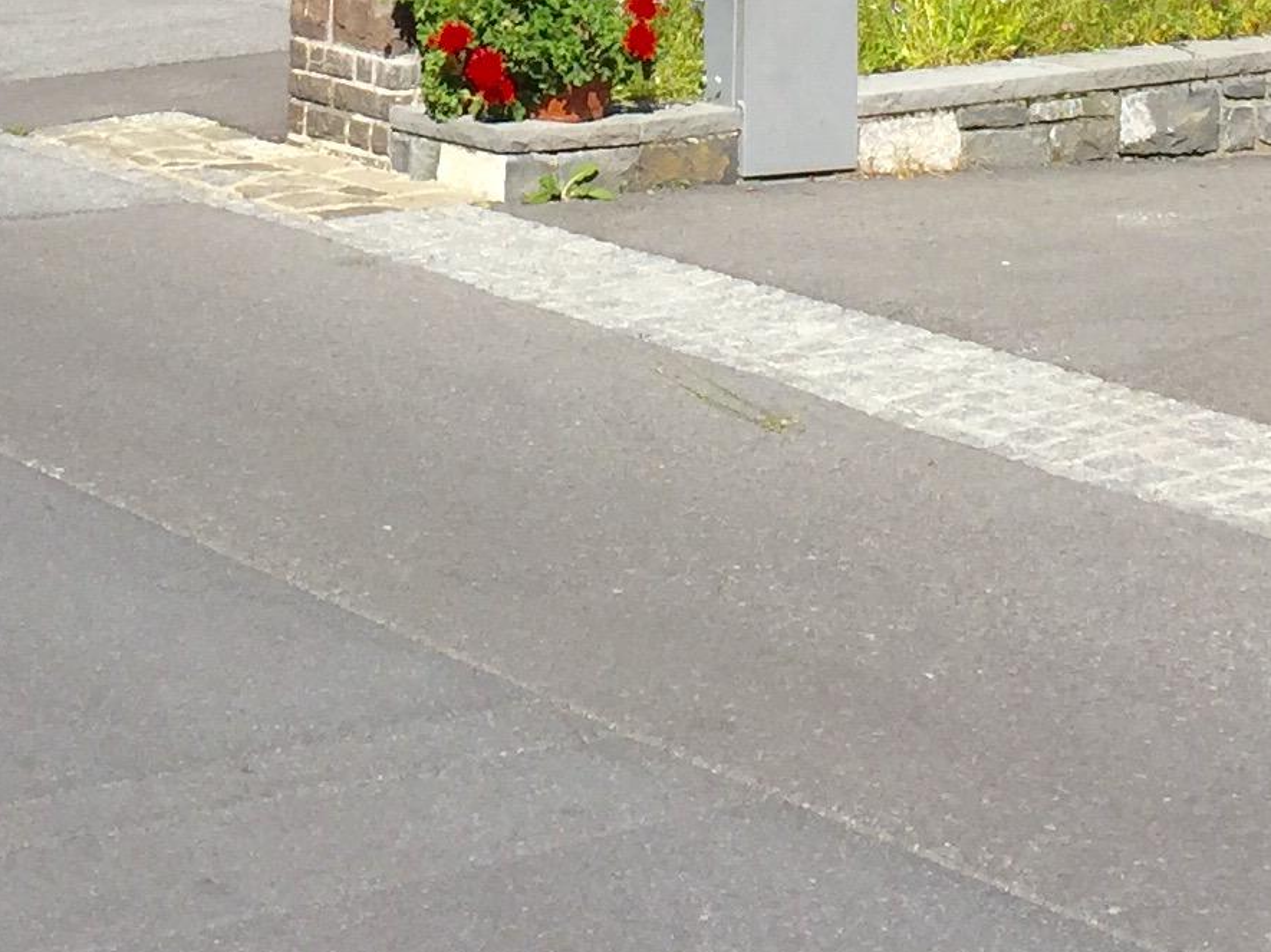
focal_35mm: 107
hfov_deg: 18.4
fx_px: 3927
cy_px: -681
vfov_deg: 12.7
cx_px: 524
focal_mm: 4.15
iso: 32
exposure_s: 1/3300
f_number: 2.2
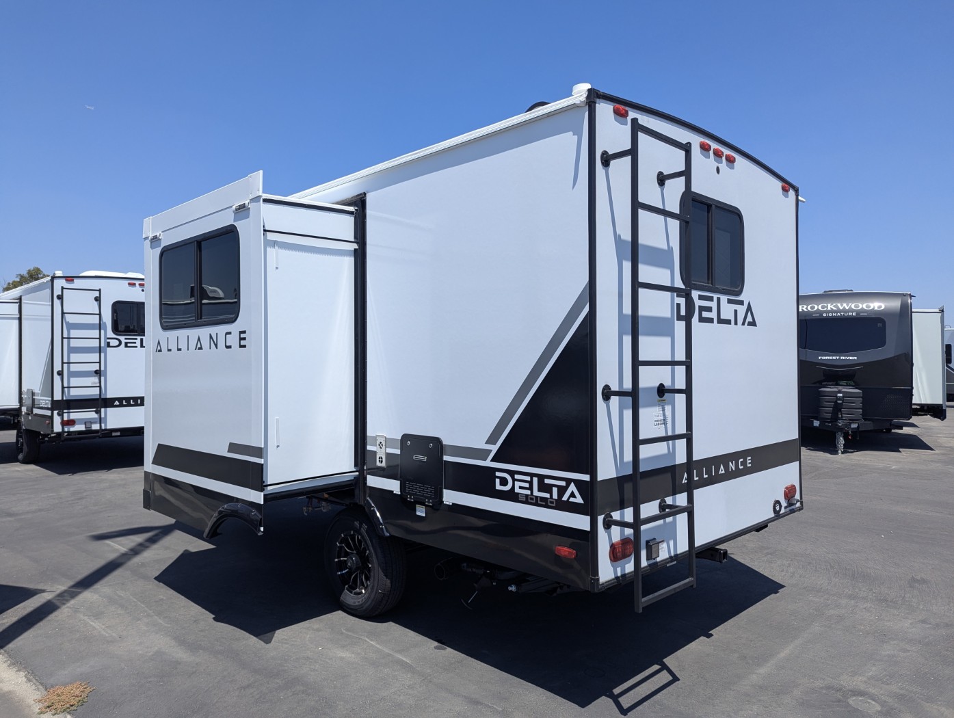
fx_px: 662
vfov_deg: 56.9
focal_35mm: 24
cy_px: 359
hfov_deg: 71.5
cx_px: 477
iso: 46
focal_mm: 6.81
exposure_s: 1/2358
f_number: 1.85
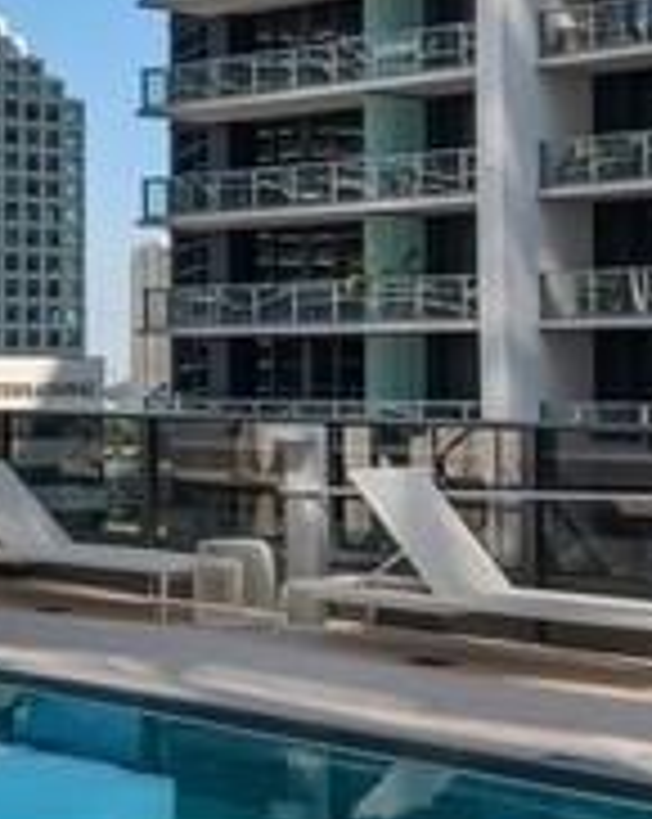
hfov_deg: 17.1
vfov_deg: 24.2
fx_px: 1910
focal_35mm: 79
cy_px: 436
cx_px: -389
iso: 200
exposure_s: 1/640
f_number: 8
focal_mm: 17
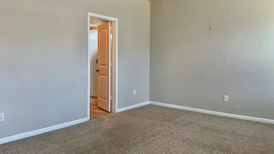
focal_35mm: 30
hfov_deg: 64.3
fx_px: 218
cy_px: 64
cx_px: 137
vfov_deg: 38.8
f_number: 1.8
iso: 100
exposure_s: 1/100
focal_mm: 3
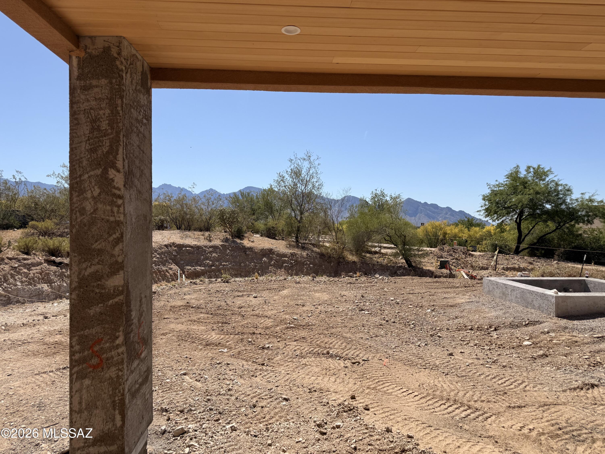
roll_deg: +0.1
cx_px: 302
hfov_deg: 71.6
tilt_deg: -1.0
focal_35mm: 24
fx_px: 419
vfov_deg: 56.8
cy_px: 227
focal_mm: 6.76
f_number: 1.78
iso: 80
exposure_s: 1/6173
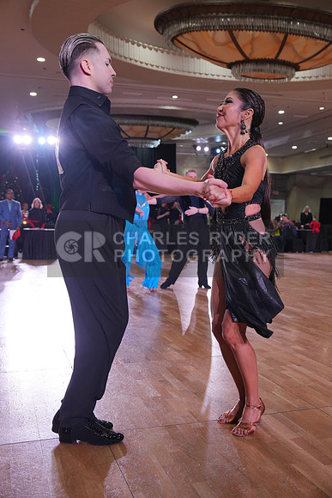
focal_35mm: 37
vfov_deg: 51.9
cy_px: 249
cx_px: 166
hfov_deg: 36.0
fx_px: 511
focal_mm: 37
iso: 1250
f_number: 4
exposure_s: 1/400
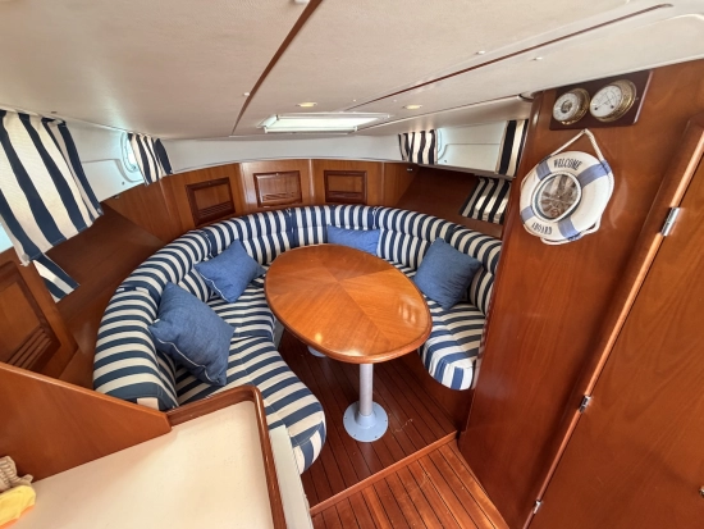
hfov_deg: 102.0
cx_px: 352
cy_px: 264
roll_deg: +2.0
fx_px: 285
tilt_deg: -25.0
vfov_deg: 85.7
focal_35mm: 14
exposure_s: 1/63
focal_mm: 2.22
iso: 320
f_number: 2.2
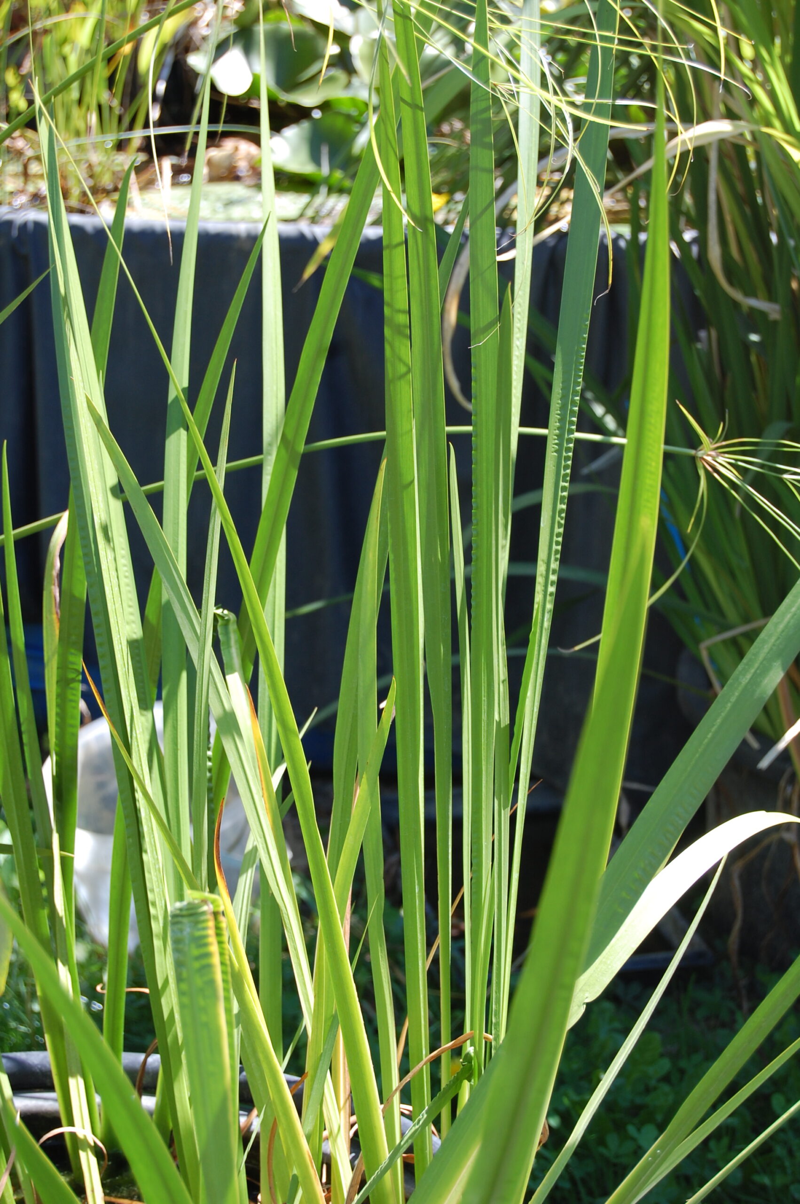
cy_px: 602
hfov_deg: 16.5
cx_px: 400
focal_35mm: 82
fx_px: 2755
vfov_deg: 24.6
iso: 200
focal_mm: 55
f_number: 6.3
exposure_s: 1/160
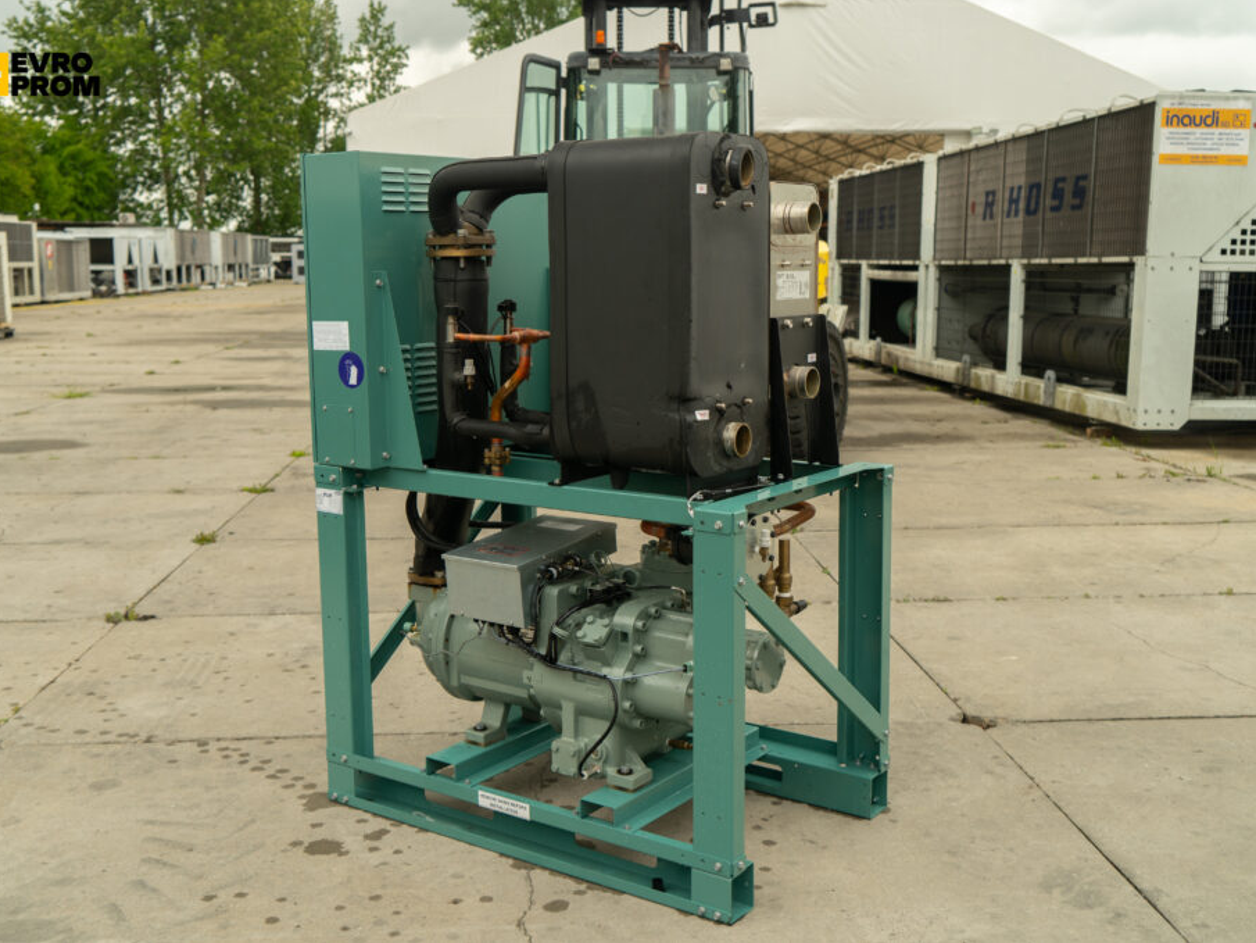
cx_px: 615
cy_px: 470
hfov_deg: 50.1
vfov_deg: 38.7
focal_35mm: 37
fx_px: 1343
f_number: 4
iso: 125
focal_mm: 34
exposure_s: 1/200
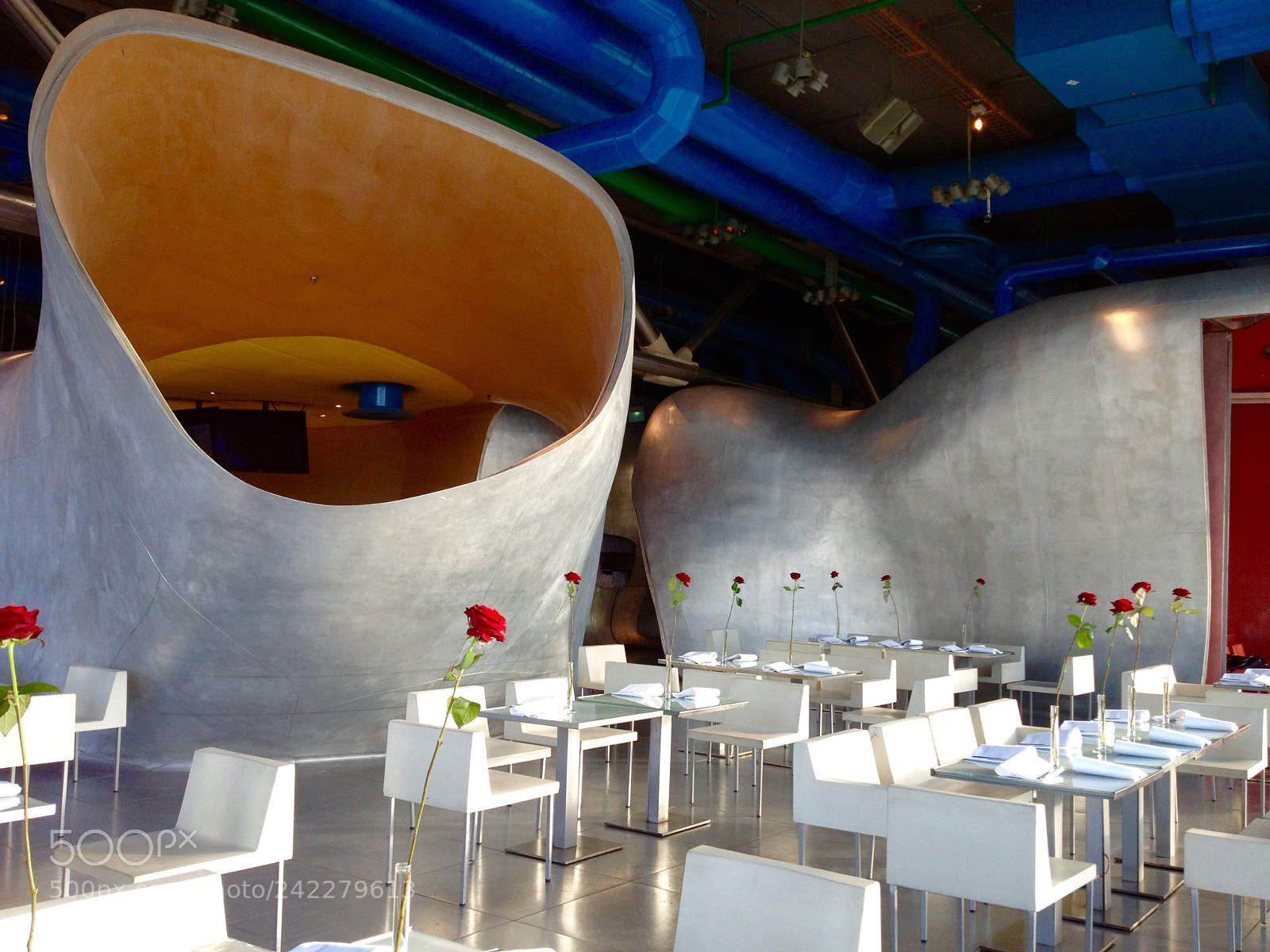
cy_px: 476
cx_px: 635
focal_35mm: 35
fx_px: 1284
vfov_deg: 40.7
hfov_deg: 52.6
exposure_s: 1/120
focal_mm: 4.28
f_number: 2.4
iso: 100
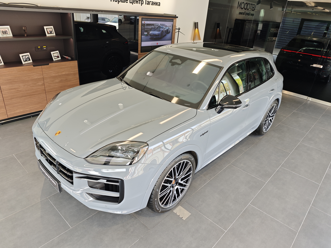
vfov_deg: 58.9
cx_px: 166
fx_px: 220
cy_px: 124
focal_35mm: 23
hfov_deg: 73.9
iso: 50
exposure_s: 1/100
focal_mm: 6.55
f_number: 1.6
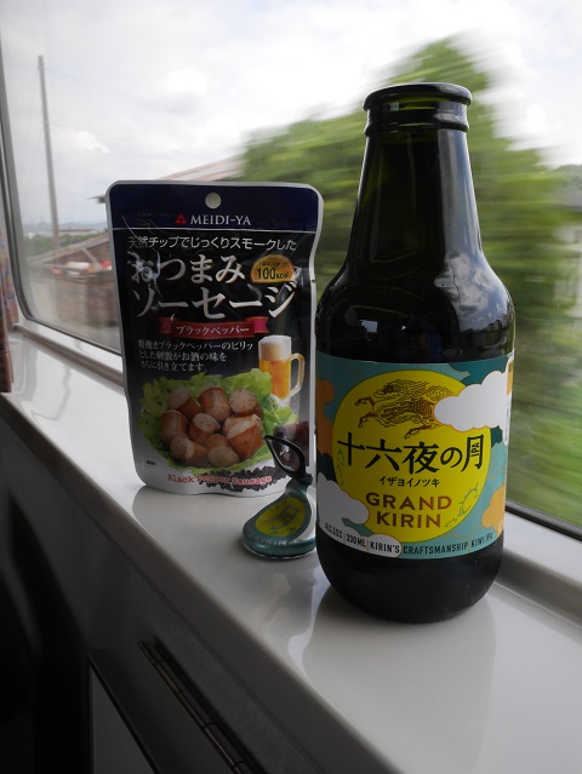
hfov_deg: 46.8
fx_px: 672
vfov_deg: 59.9
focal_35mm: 30
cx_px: 291
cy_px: 387
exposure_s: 1/60
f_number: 16
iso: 640
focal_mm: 15
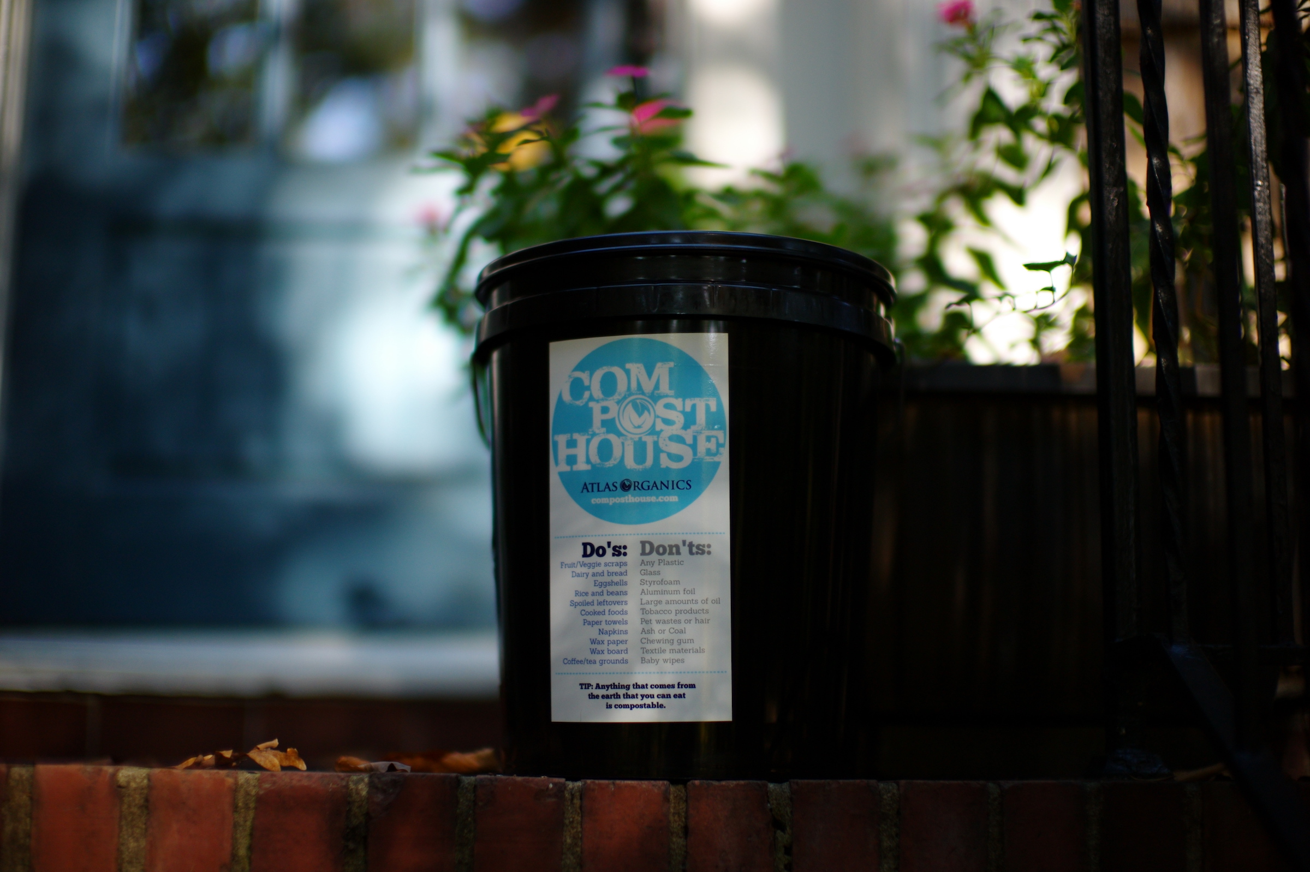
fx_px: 1819
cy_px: 436
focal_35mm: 50
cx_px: 655
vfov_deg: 27.0
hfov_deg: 39.6
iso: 400
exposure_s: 1/4000
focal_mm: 50
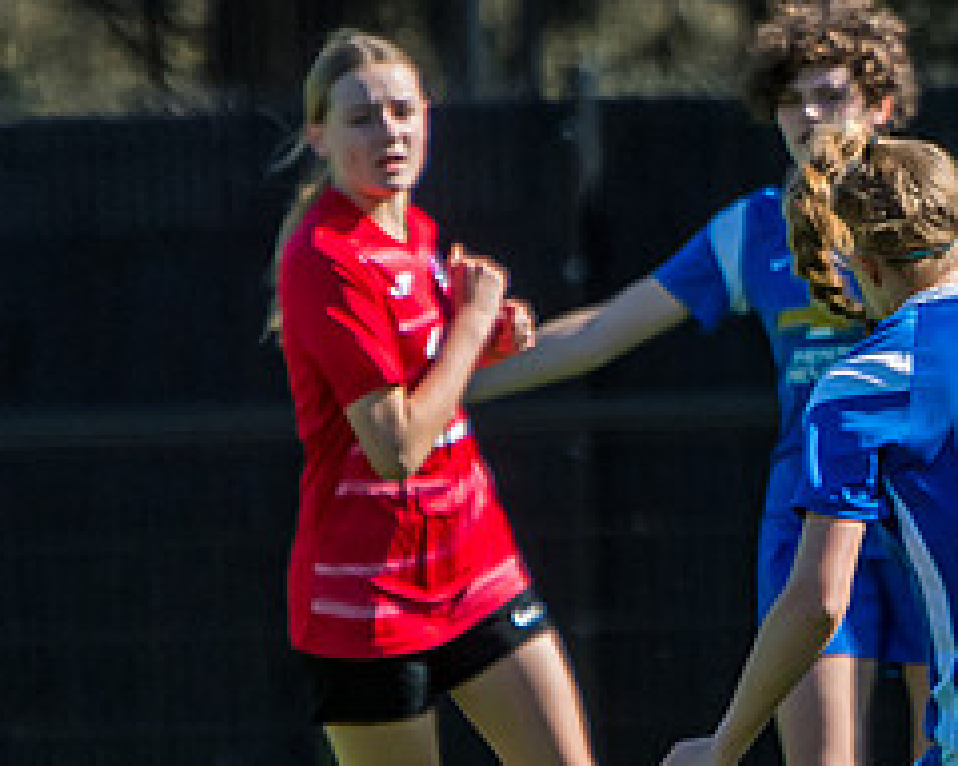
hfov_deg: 1.3
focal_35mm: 1470
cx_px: 1442
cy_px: 827
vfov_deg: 1.1
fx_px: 41679
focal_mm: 280
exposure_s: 1/3200
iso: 400
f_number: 4
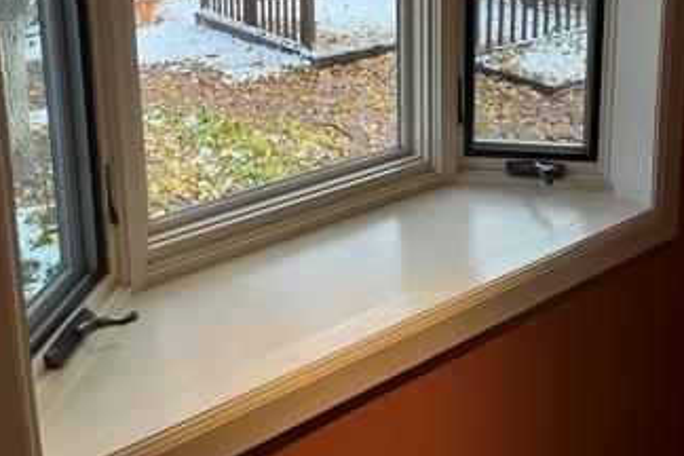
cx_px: 308
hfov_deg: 48.4
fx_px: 760
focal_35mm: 40
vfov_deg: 30.7
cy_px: -13
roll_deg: +1.8
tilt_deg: -9.7
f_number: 1.6
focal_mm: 5.1
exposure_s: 1/279
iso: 40
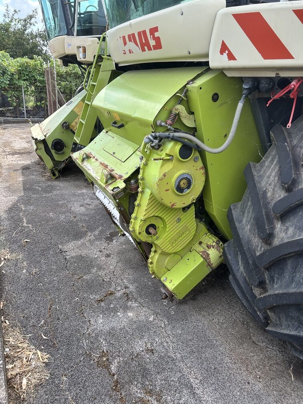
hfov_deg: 53.1
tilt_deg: -20.8
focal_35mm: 26
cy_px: 202
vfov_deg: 67.3
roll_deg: -2.8
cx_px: 152
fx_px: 303
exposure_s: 1/1009
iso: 50
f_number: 1.5
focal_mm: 5.7
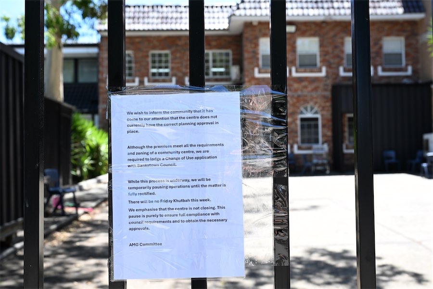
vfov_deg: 32.6
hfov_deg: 47.4
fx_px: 493
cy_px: 144
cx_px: 216
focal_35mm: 41
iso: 250
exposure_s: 1/160
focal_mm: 41
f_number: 7.1
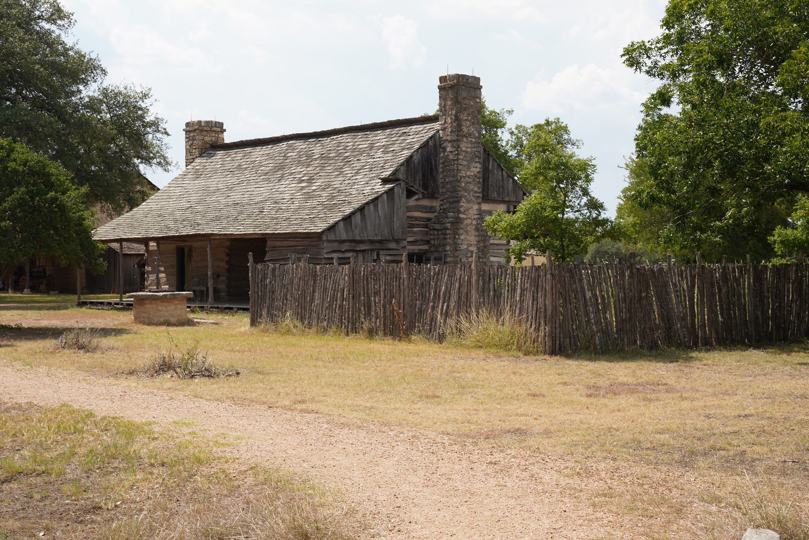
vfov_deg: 27.0
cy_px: 270
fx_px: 1124
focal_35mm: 50
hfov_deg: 39.6
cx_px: 404
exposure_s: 1/100
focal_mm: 50
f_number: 13
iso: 100
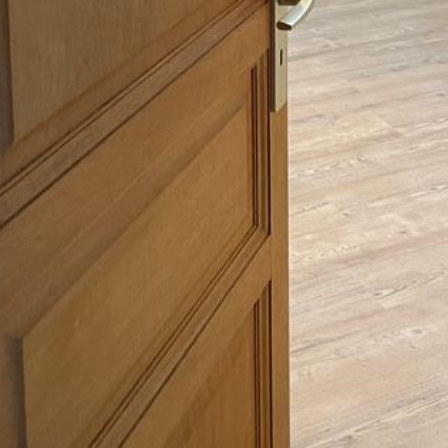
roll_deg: +1.4
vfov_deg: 20.9
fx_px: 1069
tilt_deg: -8.5
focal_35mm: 73
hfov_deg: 23.6
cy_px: -182
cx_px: 277
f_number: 1.6
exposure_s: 1/50
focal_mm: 4.2
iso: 400
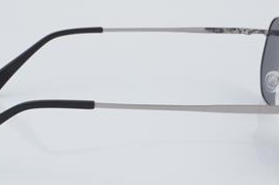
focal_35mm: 110
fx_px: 851
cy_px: 104
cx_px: 133
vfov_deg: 12.4
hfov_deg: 18.6
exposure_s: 1/4
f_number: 32
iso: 100
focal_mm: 50
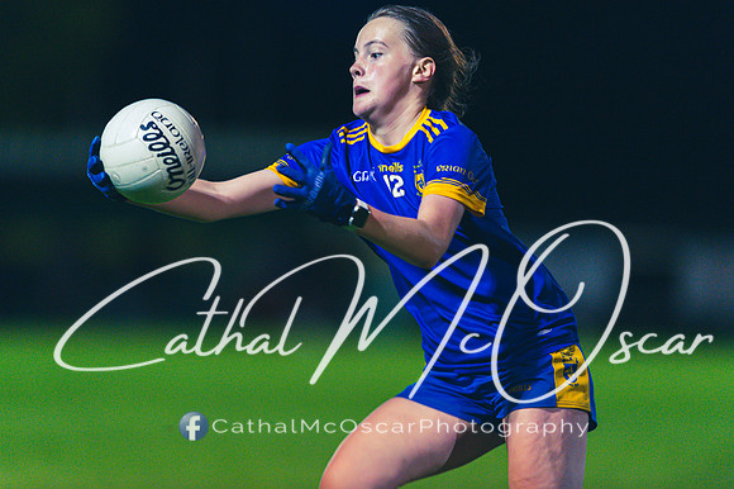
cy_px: 244
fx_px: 8151
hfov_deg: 5.2
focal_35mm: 400
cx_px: 367
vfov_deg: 3.4
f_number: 2.8
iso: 5000
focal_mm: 400
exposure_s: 1/500
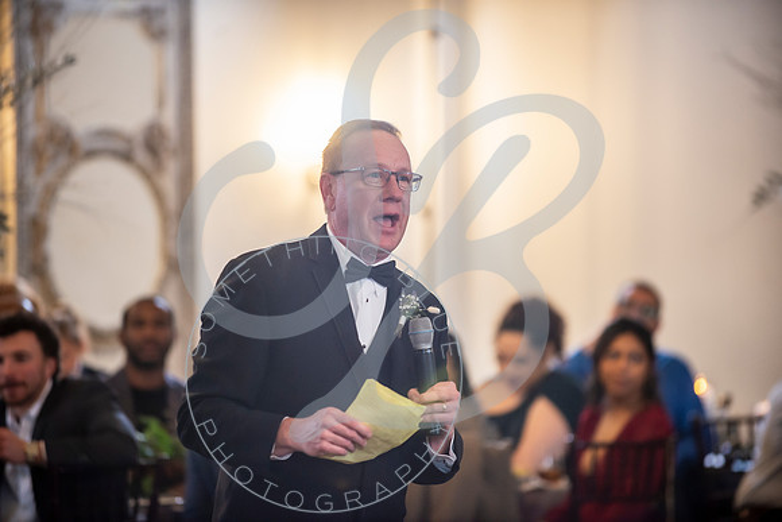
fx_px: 4345
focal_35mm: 200
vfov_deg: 6.9
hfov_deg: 10.3
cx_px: 391
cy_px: 261
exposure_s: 1/125
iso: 1600
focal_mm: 200
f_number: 2.8
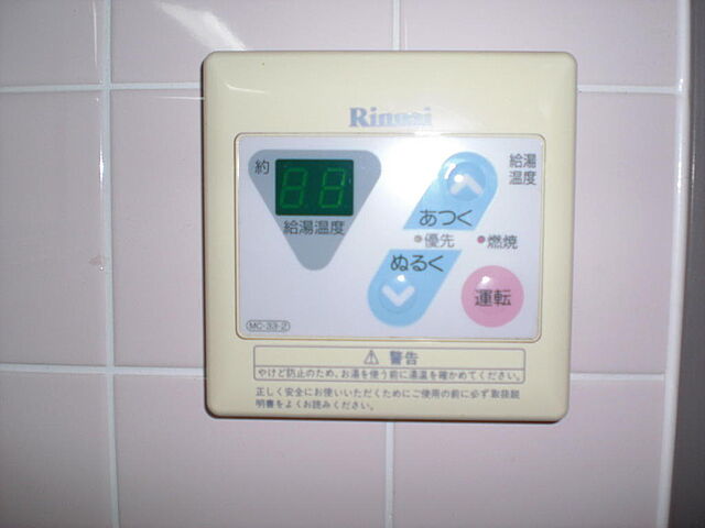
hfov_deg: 49.0
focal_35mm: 38
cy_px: 264
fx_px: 774
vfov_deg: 37.7
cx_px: 352
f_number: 3.1
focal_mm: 6.3
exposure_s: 1/60
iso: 100
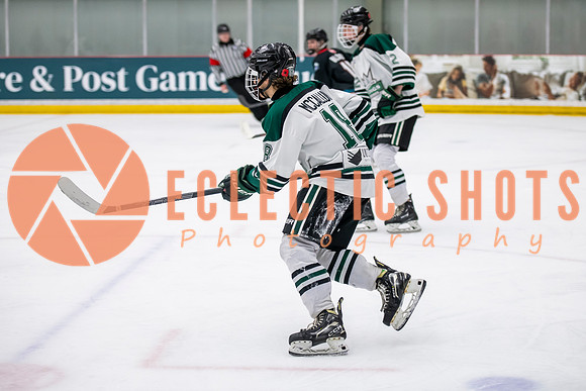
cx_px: 315
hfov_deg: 22.0
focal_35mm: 93
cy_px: 181
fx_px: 1506
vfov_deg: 14.8
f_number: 3.2
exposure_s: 1/640
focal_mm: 80
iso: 2000
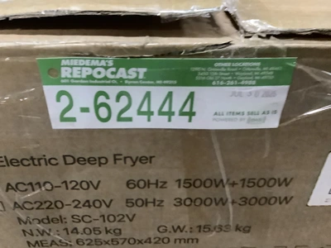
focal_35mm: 31
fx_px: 296
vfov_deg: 45.4
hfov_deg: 58.4
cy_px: 124
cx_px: 166
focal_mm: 3.3
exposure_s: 1/30
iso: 640
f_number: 2.4
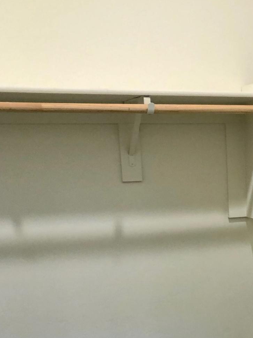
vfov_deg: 31.9
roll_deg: +2.9
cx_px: 251
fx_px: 565
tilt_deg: -10.6
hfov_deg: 24.1
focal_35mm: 58
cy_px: 292
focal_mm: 3.99
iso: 32
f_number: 1.8
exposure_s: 1/30
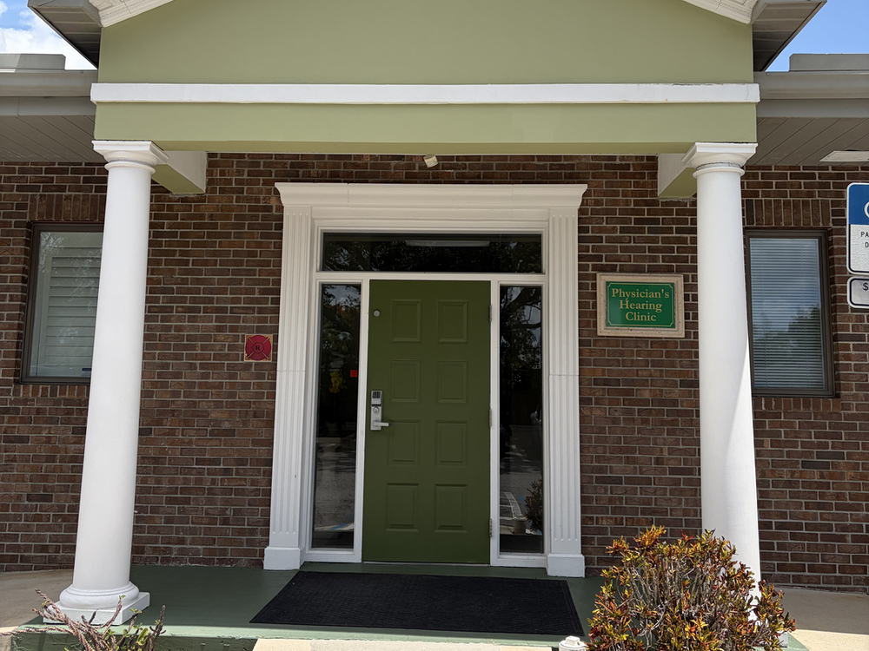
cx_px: 434
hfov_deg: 67.3
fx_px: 653
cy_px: 326
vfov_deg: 53.1
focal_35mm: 26
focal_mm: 5.96
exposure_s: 1/3448
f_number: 1.6
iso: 64
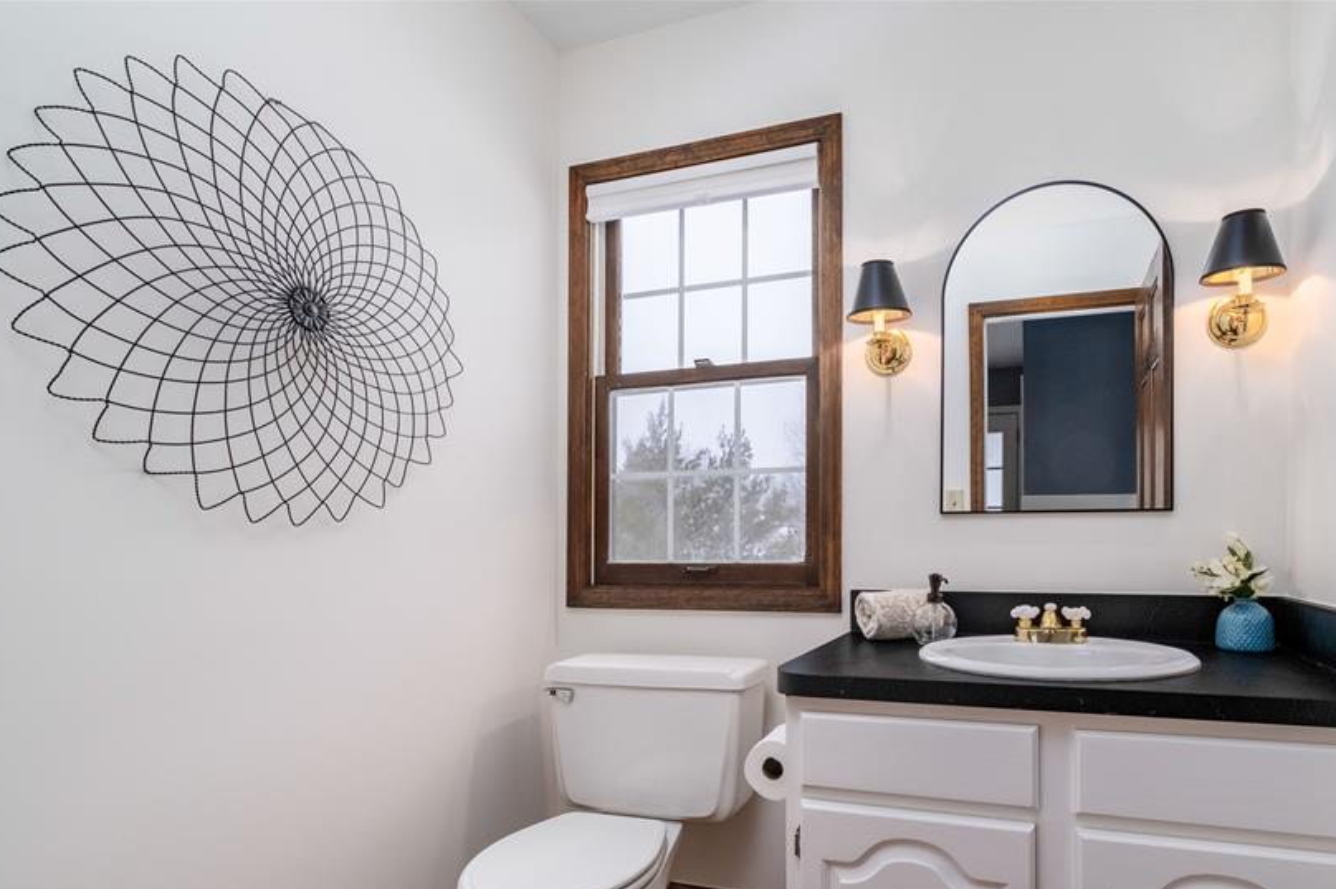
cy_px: 562
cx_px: 825
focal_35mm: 19
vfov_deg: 63.5
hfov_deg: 85.4
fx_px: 705
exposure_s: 1/125
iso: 640
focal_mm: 10
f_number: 7.1
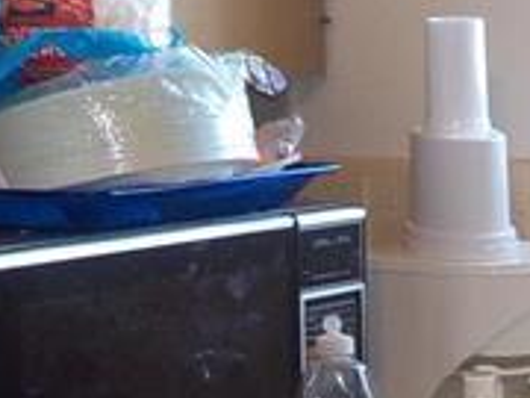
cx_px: 398
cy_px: 472
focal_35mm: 171
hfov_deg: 11.5
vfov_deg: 8.6
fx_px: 2618
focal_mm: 4.1
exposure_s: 1/30
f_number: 3.3
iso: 180
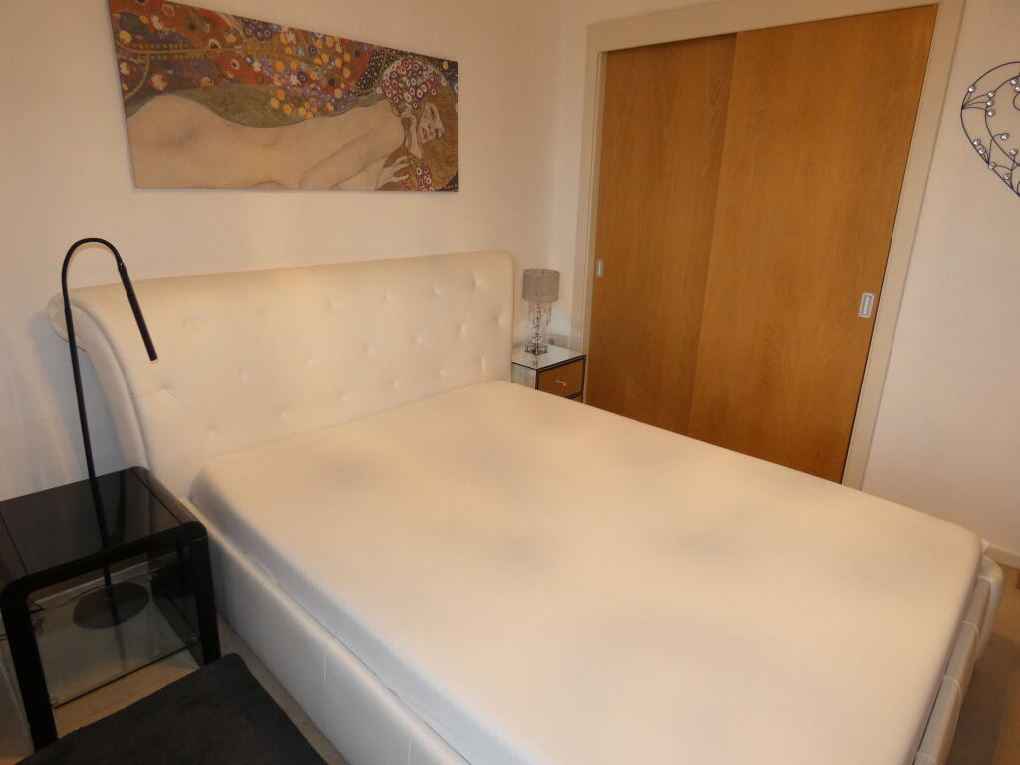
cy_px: 382
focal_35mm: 20
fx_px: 589
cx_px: 510
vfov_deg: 66.0
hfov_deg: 81.7
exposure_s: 1/60
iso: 250
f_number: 2.8
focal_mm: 3.6
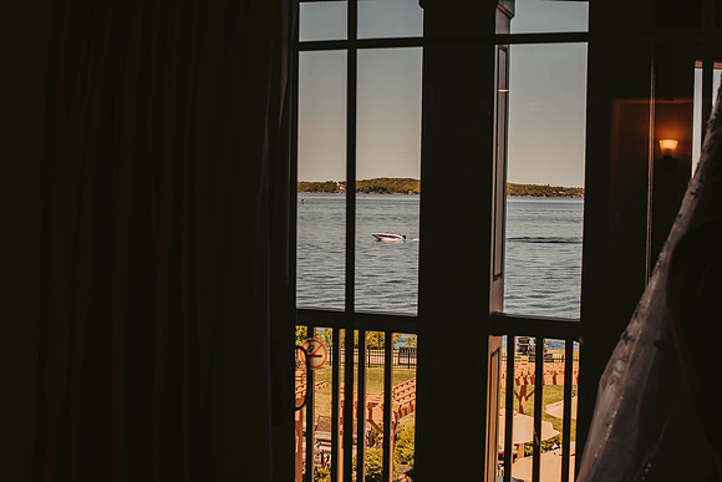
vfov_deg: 27.0
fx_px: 1003
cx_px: 361
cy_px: 241
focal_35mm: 50
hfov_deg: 39.6
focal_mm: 50
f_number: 8
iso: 400
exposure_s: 1/200
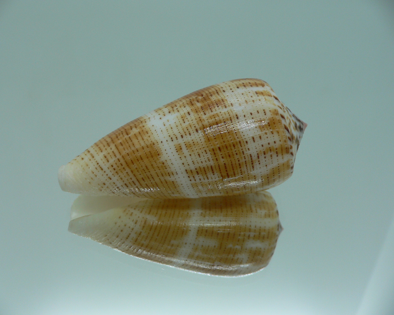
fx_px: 431
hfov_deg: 49.1
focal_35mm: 37
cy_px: 158
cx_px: 185
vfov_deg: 40.1
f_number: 2.8
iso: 80
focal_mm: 4.6
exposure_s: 1/60
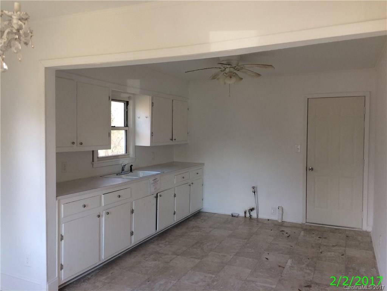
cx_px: 194
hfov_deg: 61.7
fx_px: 324
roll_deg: +0.2
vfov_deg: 48.2
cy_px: 146
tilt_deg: -2.4
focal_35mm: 29
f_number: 2.2
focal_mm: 4.15
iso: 50
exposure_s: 1/30
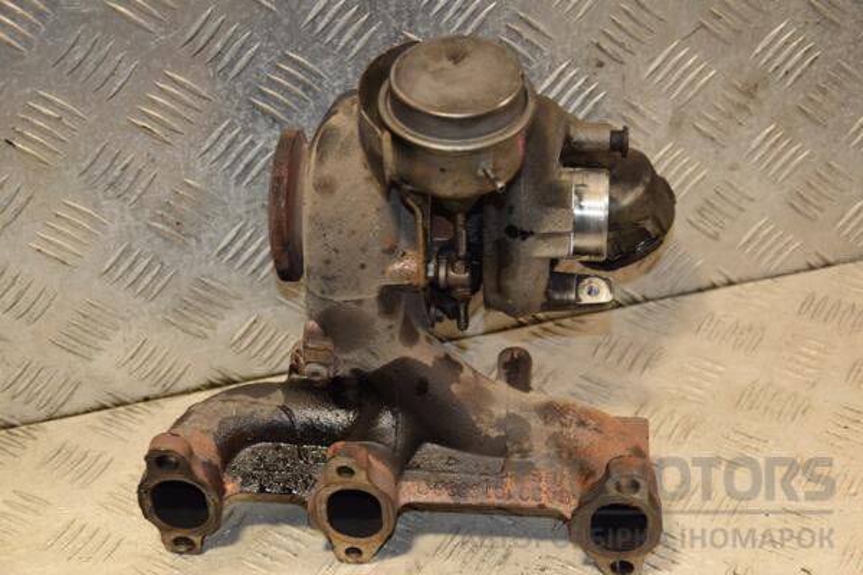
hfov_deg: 28.1
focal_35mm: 72
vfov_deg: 18.9
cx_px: 432
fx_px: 1726
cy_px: 288
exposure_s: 1/200
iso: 800
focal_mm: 48
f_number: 4.8
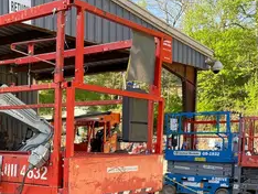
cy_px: 185
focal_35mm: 61
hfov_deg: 30.0
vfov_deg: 23.3
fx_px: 455
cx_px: 17
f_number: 1.6
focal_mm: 4.2
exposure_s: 1/359
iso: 32
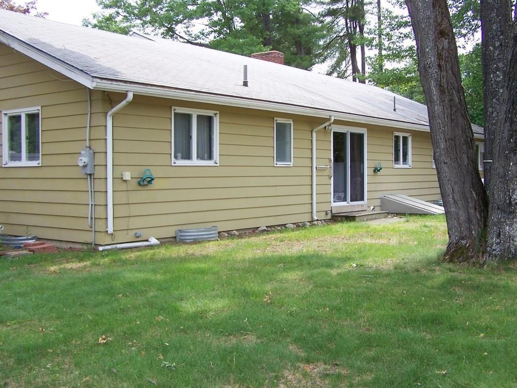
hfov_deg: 44.8
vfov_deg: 34.4
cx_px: 275
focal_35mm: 42
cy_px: 185
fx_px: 627
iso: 64
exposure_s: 1/400
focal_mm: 6.3
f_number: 2.8
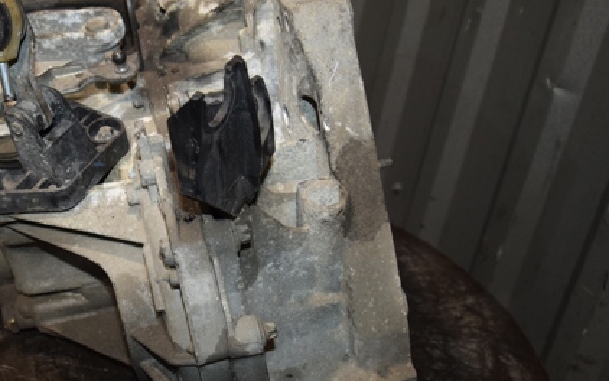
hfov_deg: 38.6
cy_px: 179
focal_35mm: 51
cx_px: 159
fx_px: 847
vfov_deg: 25.4
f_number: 5
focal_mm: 22
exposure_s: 1/60
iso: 800
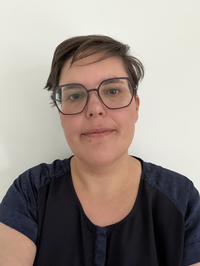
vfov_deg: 60.0
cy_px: 133
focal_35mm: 30
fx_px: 231
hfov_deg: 46.8
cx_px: 100
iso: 400
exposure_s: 1/30
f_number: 1.9
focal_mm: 2.71
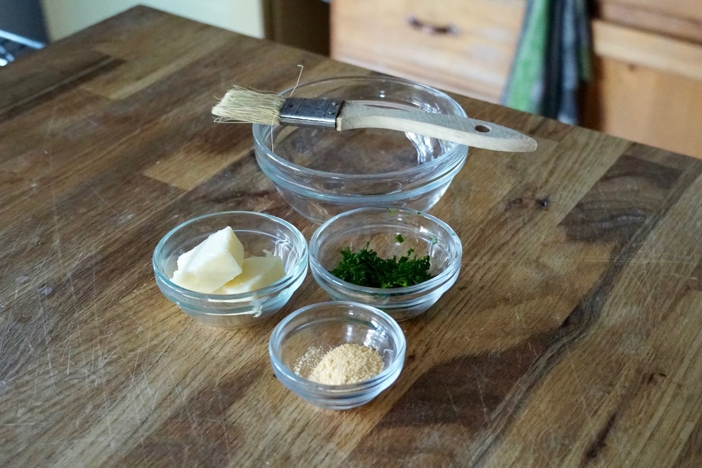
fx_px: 877
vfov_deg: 29.9
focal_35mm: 45
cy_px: 234
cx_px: 351
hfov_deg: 43.6
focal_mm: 30
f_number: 4.5
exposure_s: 1/100
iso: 6400
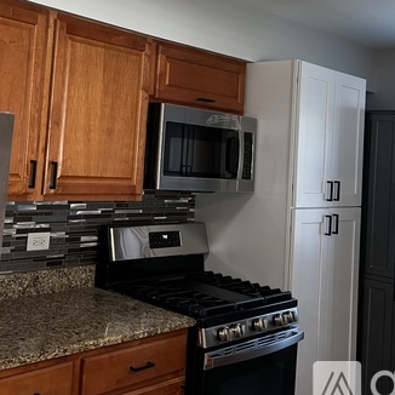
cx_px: 105
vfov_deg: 35.4
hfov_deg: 35.4
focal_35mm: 47
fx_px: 607
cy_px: 107
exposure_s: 1/60
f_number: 1.5
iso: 80
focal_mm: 5.7
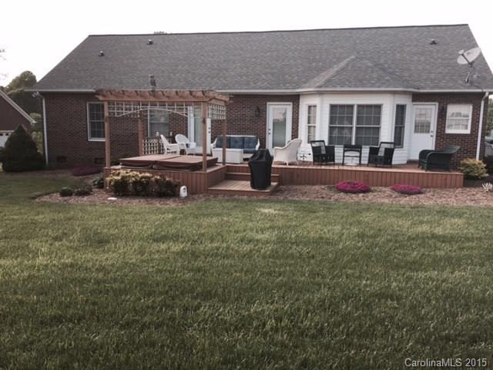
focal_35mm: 29
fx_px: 413
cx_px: 246
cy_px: 185
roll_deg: -1.1
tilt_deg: -7.9
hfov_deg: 61.7
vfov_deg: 48.2
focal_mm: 4.15
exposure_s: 1/638
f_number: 2.2
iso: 32
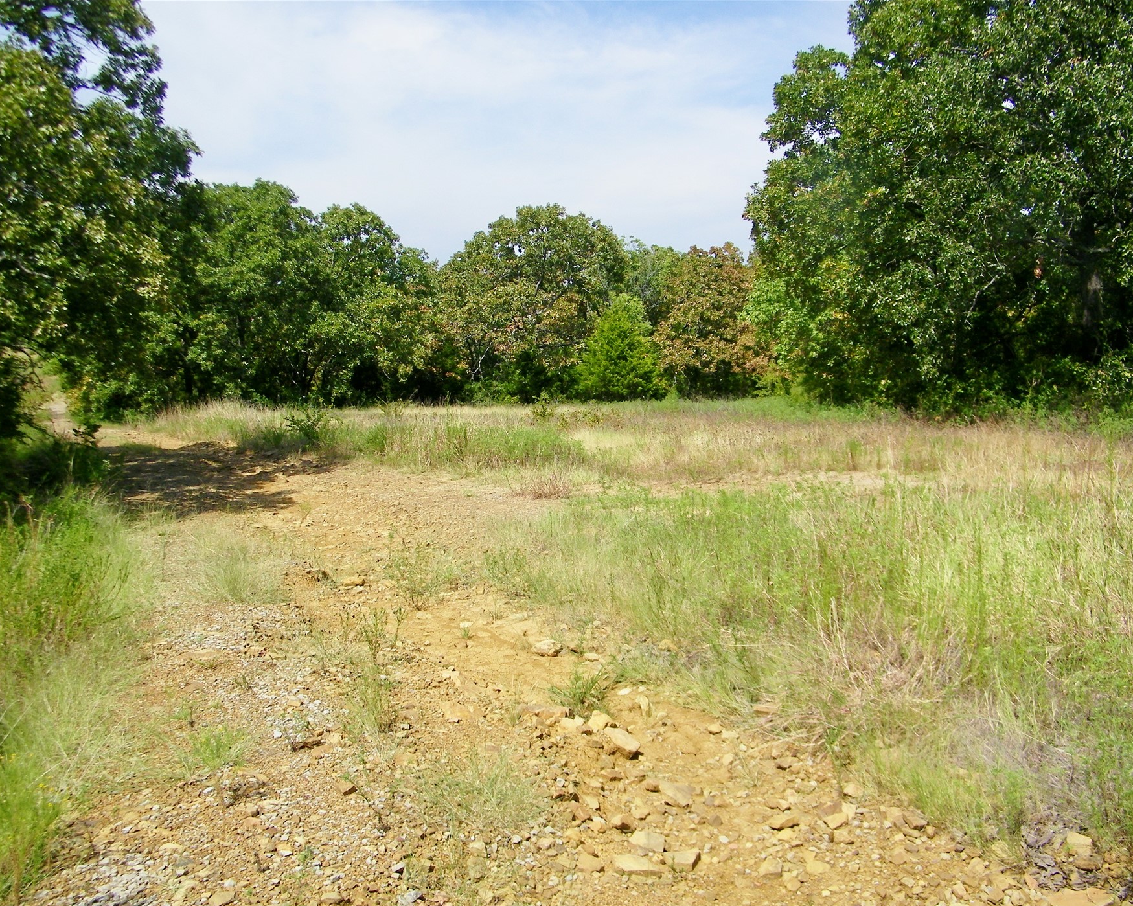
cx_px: 595
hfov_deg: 58.7
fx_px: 1006
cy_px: 466
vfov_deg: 48.5
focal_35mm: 30
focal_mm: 5
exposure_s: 1/250
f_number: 7
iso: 80
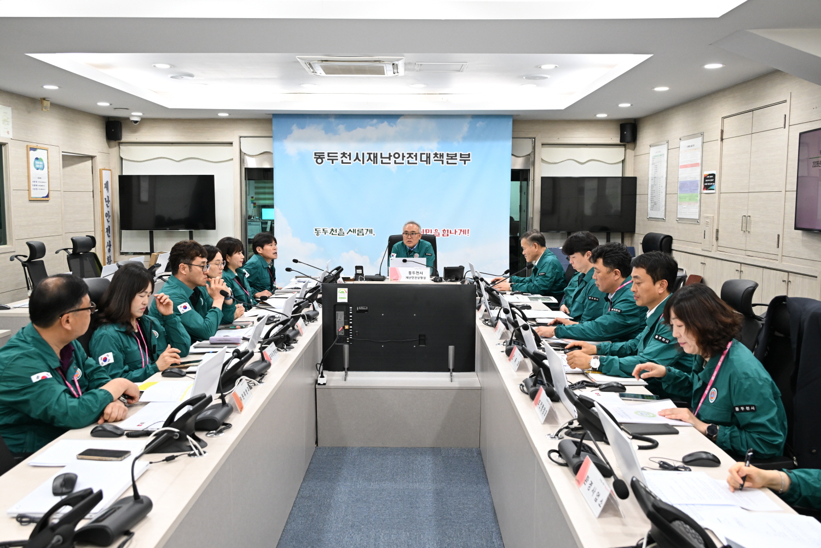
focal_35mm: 32
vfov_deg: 40.5
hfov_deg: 58.0
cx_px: 410
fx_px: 741
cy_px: 274
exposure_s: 1/125
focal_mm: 32.5
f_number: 5.6
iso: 2500
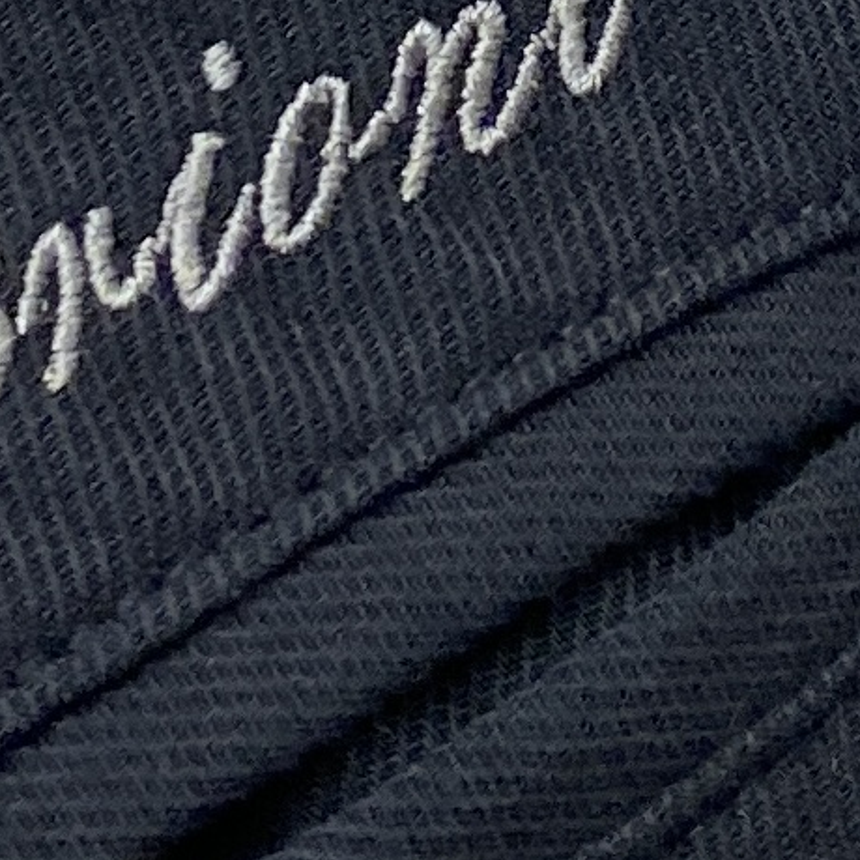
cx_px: 101
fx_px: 1715
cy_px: 382
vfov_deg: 28.1
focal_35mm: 61
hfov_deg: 27.2
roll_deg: +27.8
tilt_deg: -15.0
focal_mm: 4.25
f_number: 1.8
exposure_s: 1/121
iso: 100
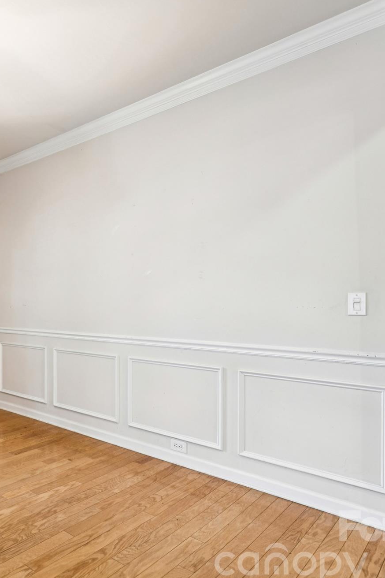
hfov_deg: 45.1
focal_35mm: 25
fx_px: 409
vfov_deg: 70.5
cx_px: 29
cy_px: 296
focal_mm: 16.3
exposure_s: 1/2
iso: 100
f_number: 9
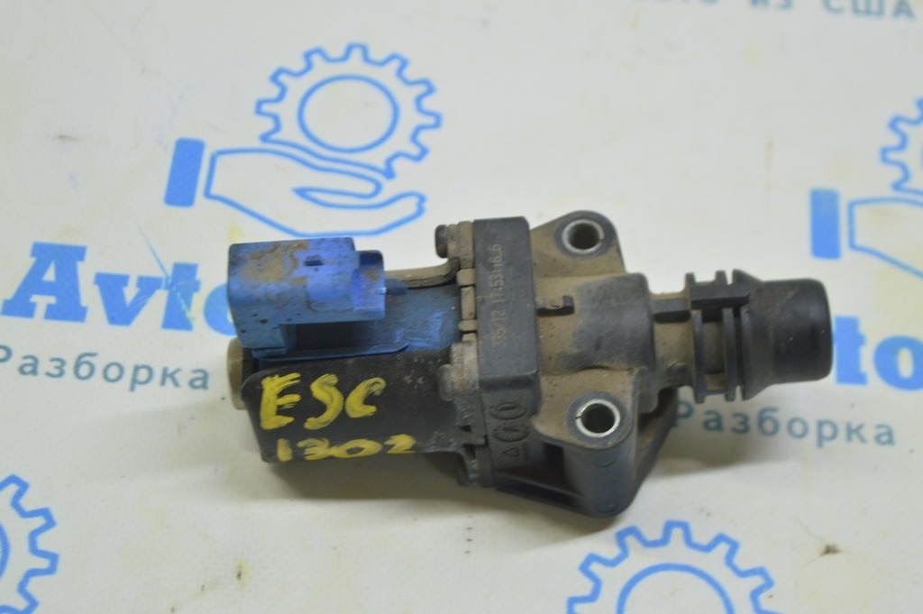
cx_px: 462
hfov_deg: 24.6
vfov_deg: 16.5
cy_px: 307
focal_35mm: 82
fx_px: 2113
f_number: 5.6
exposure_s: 1/20
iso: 400
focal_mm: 55
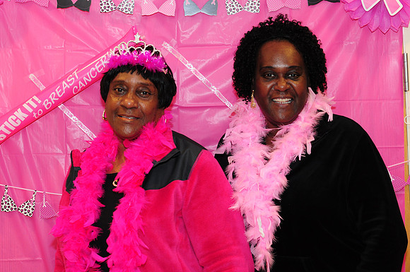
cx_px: 205
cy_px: 136
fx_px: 819
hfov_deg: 28.1
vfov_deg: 18.9
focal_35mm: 72
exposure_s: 1/60
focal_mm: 48
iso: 640
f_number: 5.6
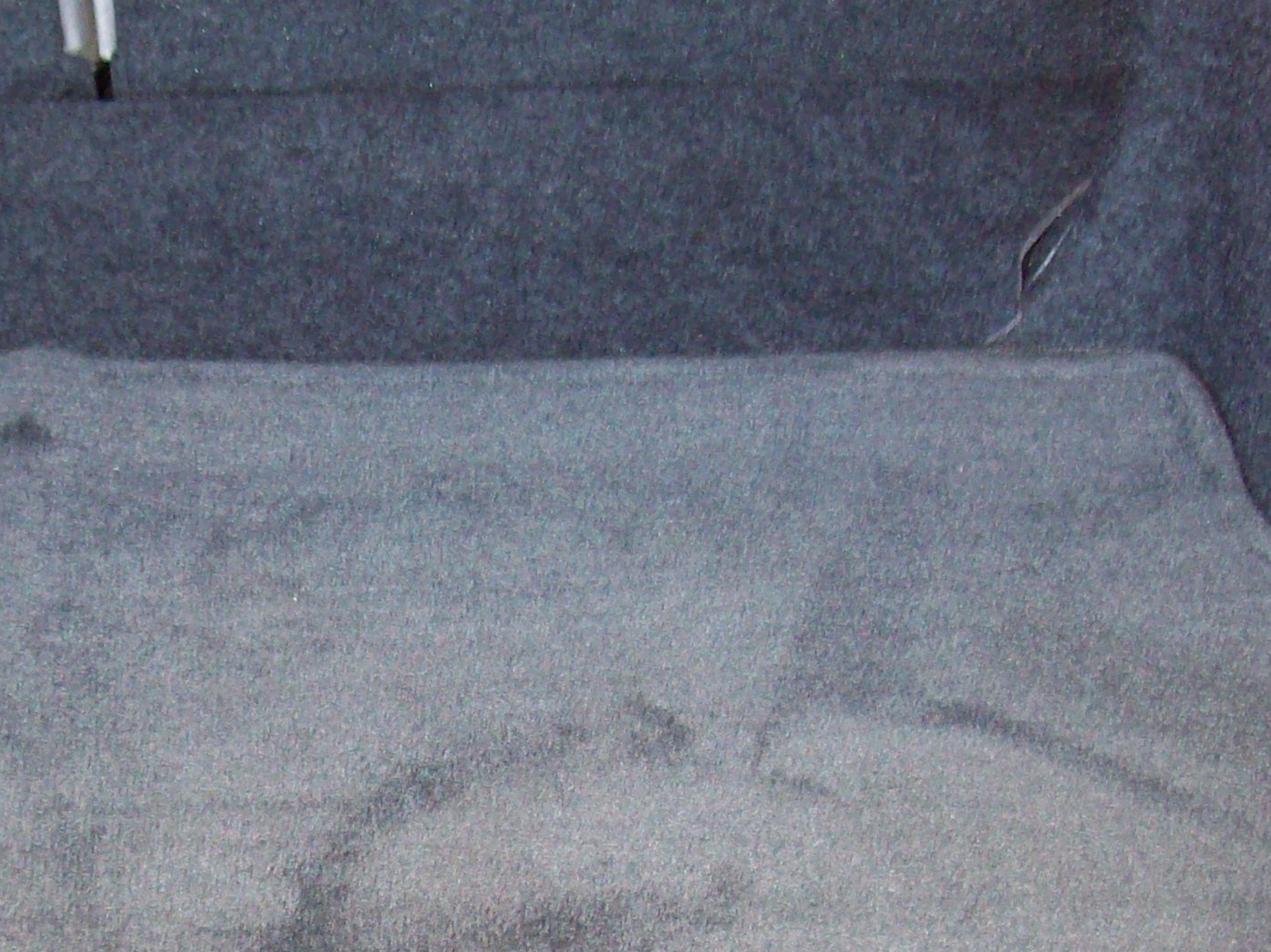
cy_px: 751
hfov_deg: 26.2
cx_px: 241
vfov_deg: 20.0
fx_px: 2679
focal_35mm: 73
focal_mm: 6
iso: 200
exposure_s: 1/64
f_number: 2.7
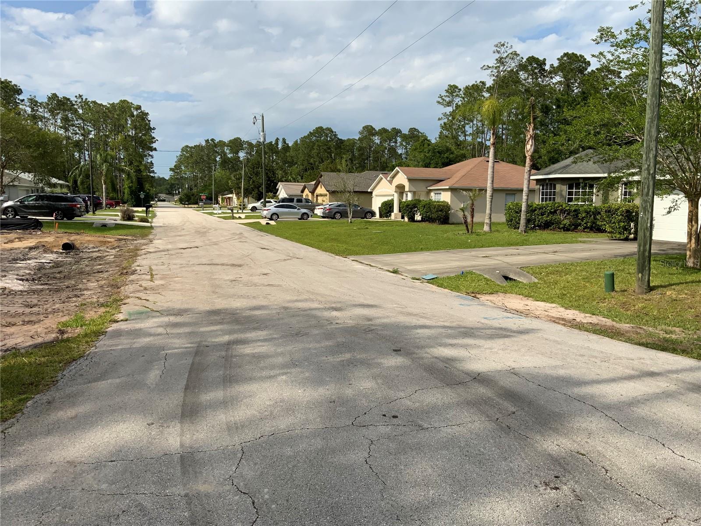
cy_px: 263
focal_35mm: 29
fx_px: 587
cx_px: 350
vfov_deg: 48.2
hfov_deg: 61.7
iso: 20
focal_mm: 3
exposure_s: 1/2427
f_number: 1.8
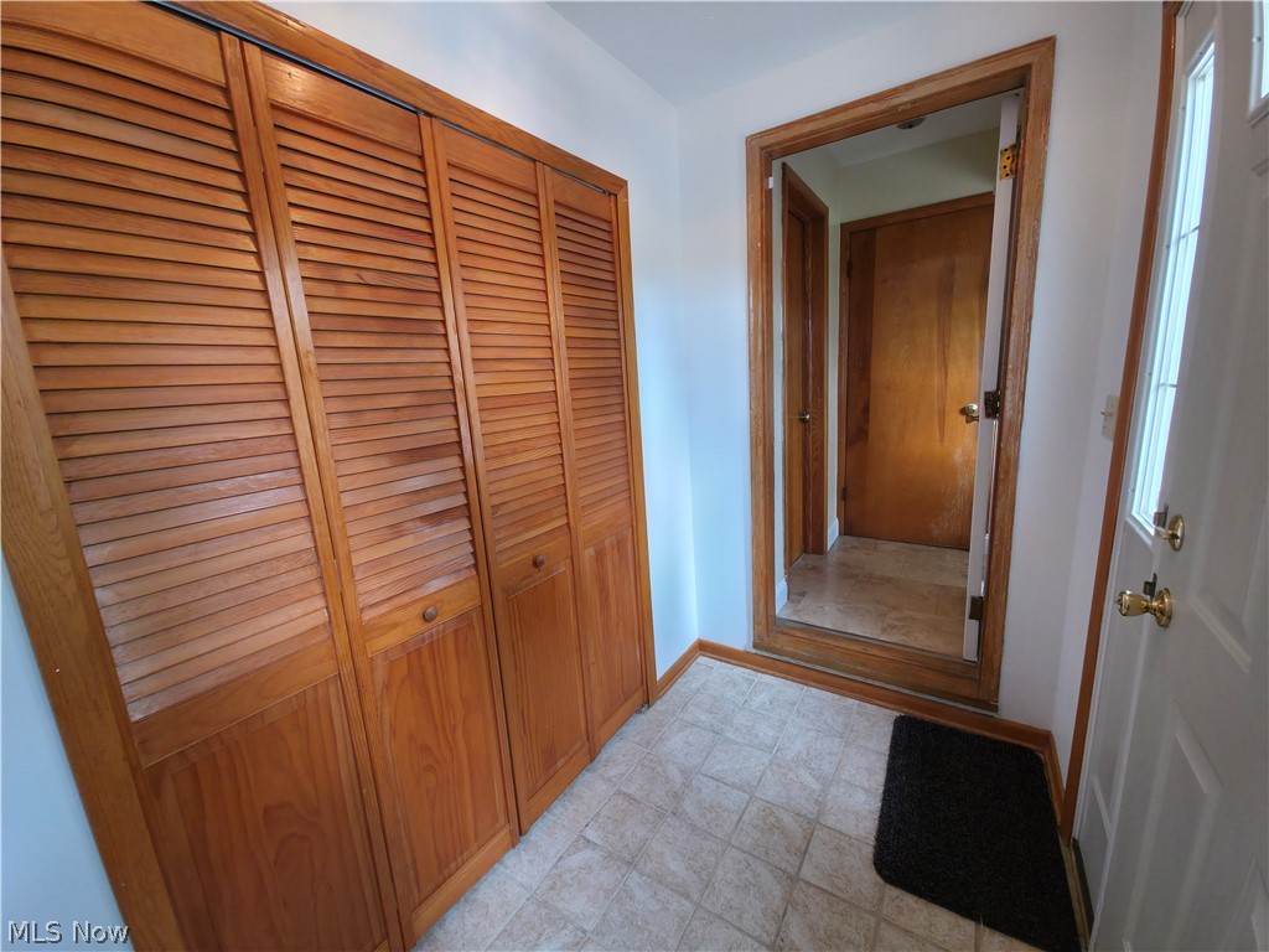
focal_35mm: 13
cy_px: 476
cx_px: 634
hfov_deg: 106.2
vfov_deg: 89.9
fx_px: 477
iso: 100
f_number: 1.9
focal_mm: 2.2
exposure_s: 1/30
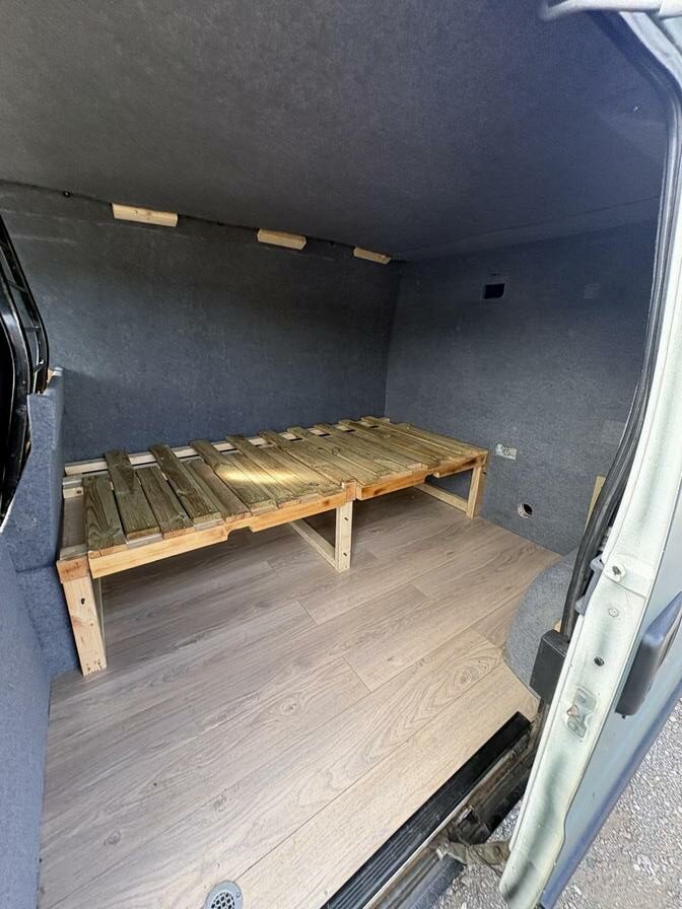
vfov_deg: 102.1
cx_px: 341
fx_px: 368
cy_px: 454
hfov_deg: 85.7
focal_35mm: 14
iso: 100
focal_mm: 2.22
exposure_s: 1/110
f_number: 2.2
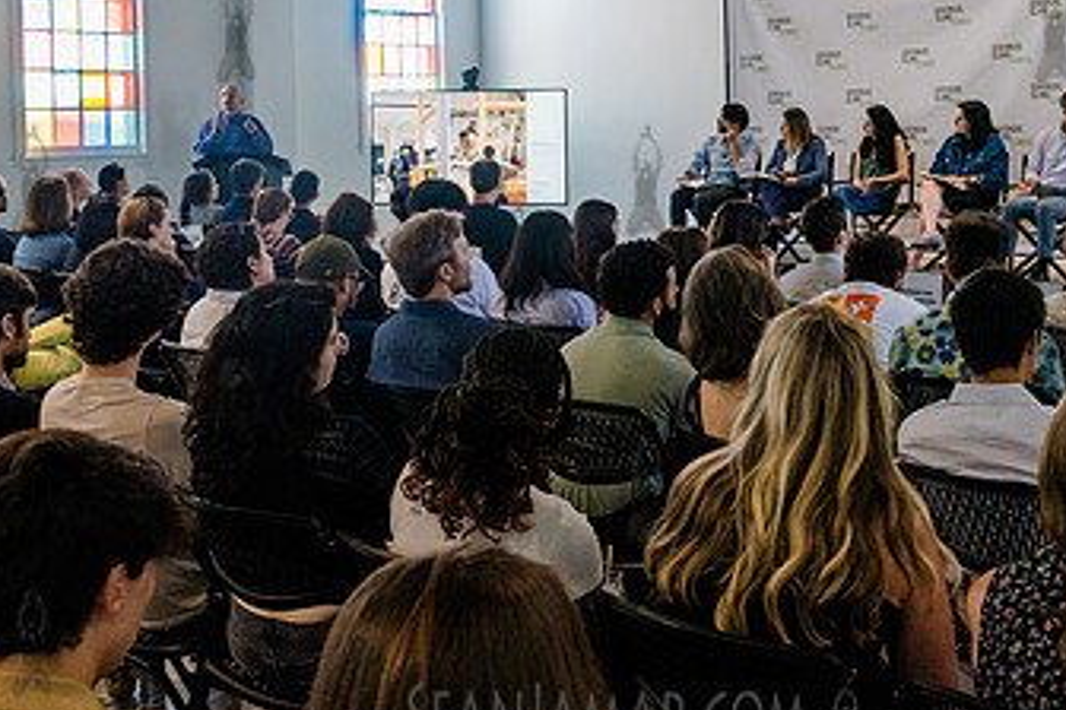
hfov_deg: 41.7
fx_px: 1392
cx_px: 644
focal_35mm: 47
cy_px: 179
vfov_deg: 28.2
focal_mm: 26
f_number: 4
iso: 4000
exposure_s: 1/400
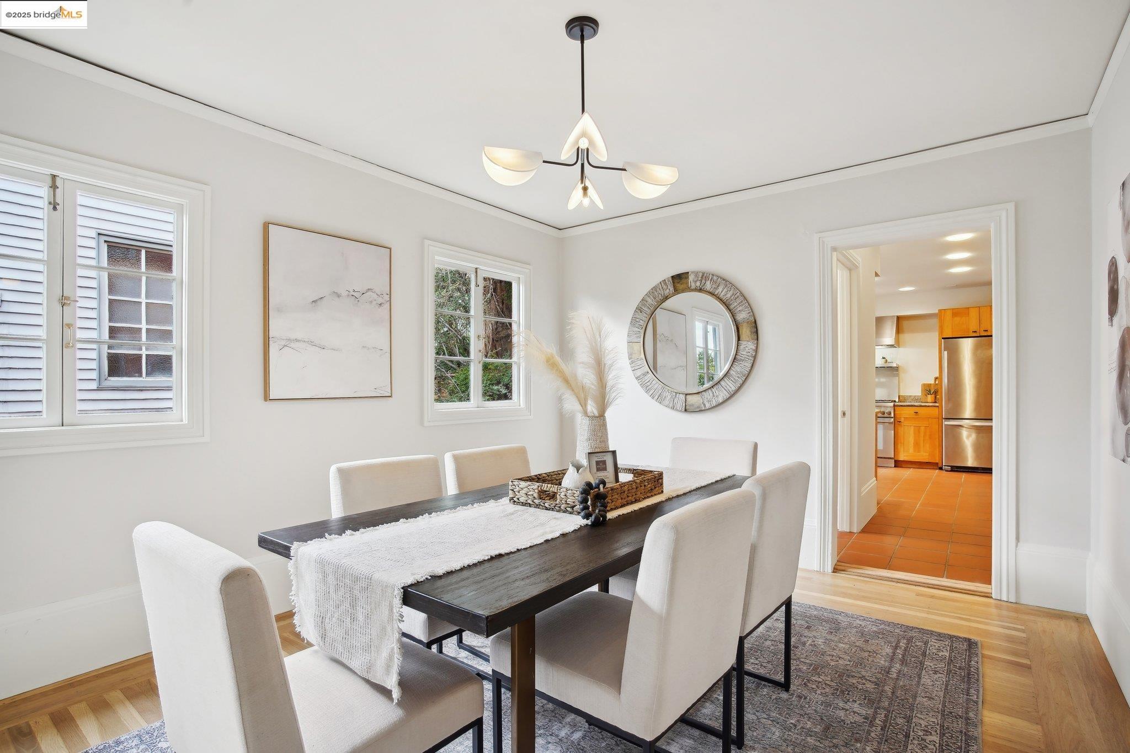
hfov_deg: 93.3
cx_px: 565
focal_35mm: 17
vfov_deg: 70.4
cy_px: 376
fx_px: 534
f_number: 8
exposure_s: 1/15
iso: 400
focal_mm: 17
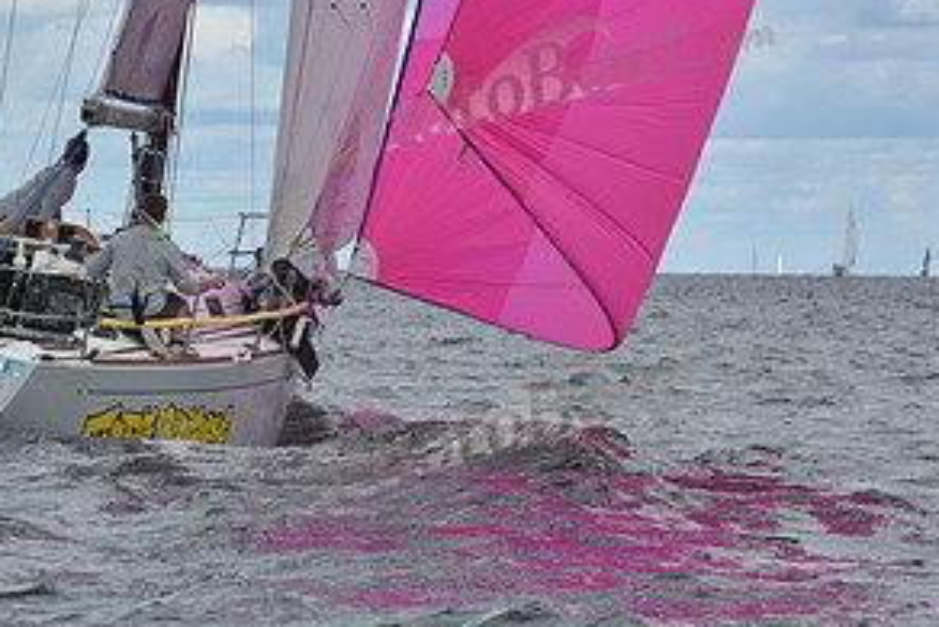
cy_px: 294
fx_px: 10360
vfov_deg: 3.5
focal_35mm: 397
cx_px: 158
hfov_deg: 5.2
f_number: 10
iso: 250
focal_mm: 200
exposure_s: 1/800
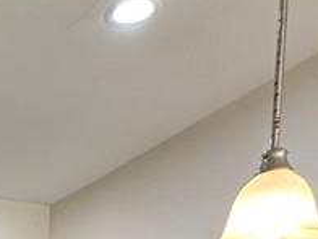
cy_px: 501
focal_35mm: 73
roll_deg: -0.3
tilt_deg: -6.4
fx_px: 671
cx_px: -141
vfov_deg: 15.4
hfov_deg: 22.5
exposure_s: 1/120
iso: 200
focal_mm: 2.22
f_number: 2.2
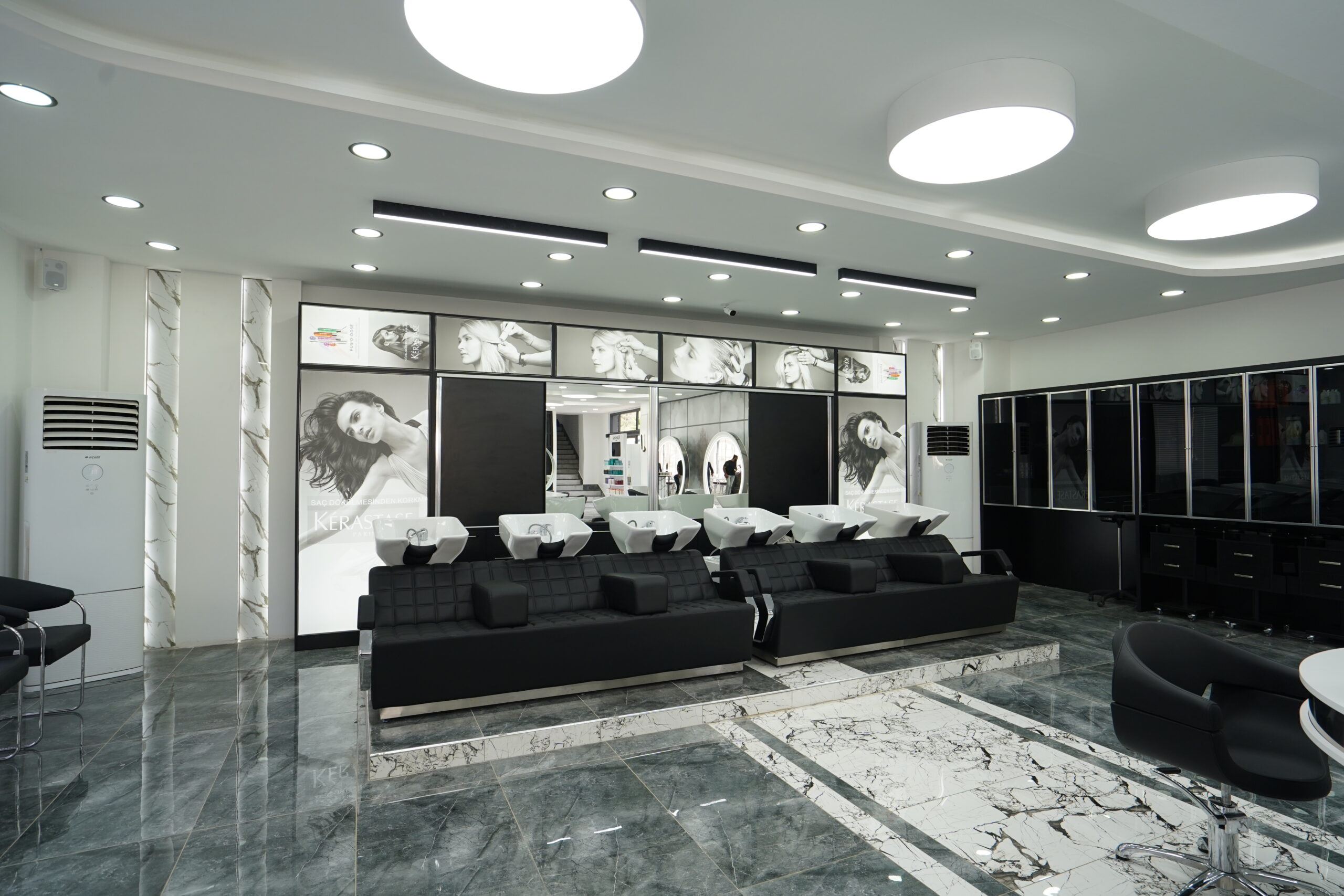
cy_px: 448
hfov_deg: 90.0
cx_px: 672
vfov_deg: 67.4
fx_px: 672
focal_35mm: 18
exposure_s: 1/100
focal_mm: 18
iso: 500
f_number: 5.6
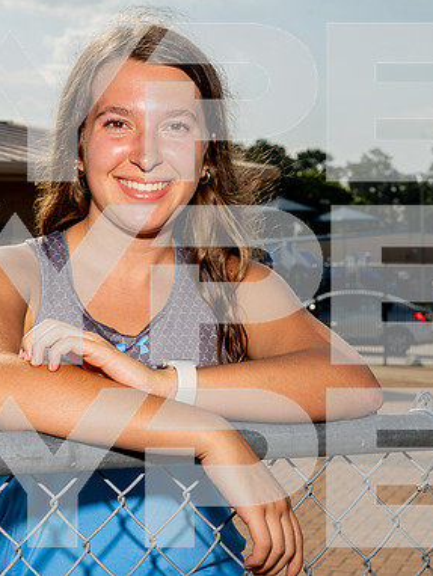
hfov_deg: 16.7
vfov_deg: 22.2
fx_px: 1466
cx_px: 107
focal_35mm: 88
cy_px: 284
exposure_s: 1/250
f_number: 11
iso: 125
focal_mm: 57
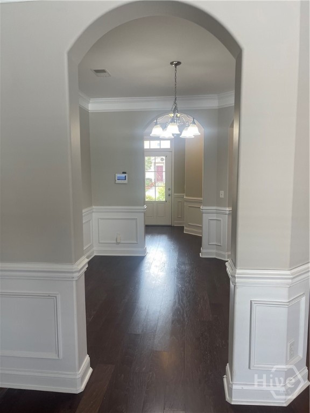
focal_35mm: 25
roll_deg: -1.1
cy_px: 206
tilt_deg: -2.7
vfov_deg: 69.4
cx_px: 155
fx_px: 299
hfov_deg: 54.9
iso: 80
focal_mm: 5.1
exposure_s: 1/120
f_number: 1.6
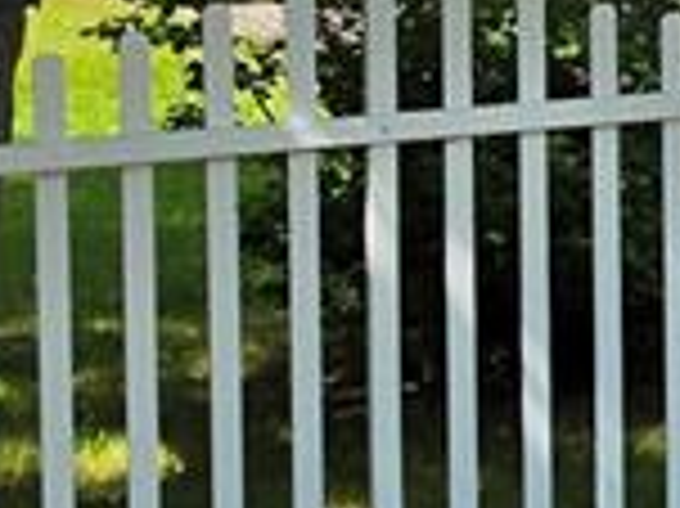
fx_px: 3062
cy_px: -157
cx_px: 1644
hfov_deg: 10.8
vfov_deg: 9.3
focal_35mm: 156
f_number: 1.4
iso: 64
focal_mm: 6.5
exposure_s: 1/7939
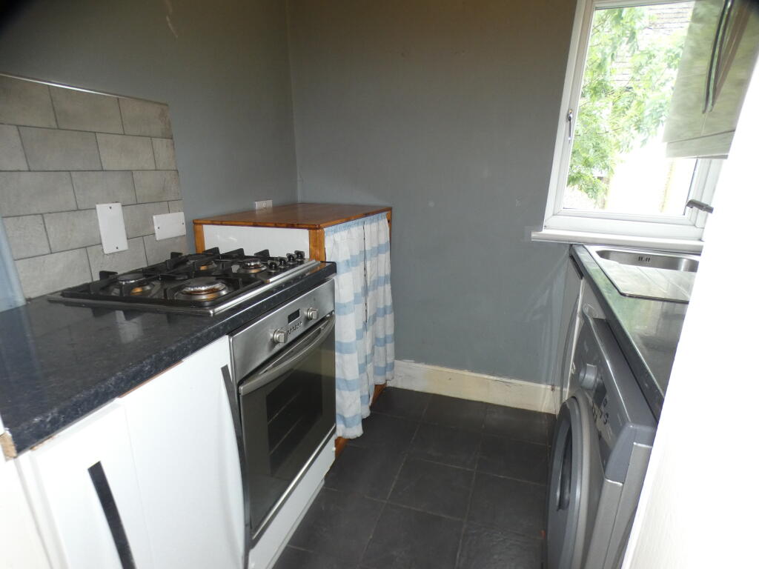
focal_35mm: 20
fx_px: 439
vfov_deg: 66.0
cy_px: 284
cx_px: 380
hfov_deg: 81.7
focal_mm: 3.6
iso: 250
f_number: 2.8
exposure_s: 1/60
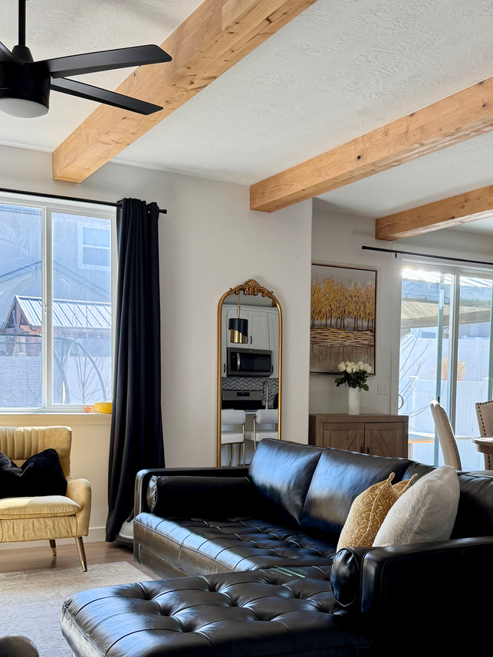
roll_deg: -1.7
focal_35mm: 43
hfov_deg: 33.1
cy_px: 427
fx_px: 816
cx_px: 353
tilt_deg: -2.7
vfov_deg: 43.4
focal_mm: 6.76
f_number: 1.78
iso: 125
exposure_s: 1/243
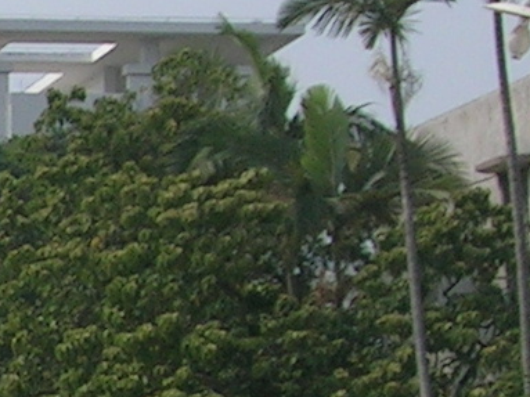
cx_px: -821
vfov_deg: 5.7
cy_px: 596
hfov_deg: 7.2
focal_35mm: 257
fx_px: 3934
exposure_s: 1/514
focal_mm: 7.3
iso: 50
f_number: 5.3
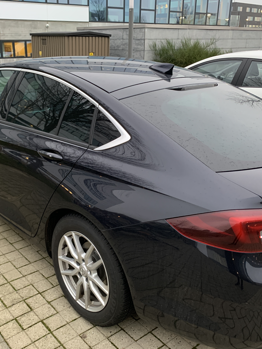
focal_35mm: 35
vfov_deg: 52.6
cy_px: 175
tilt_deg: -19.7
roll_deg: +0.0
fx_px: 353
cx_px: 100
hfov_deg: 40.4
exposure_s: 1/60
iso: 250
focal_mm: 4.25
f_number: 1.8
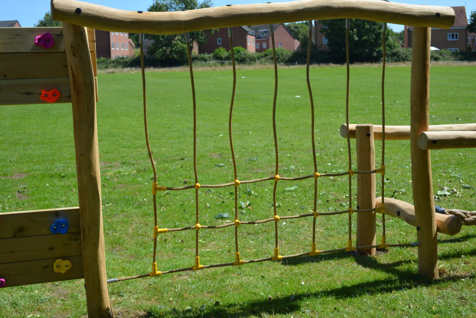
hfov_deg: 39.6
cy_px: 159
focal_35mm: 50
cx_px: 238
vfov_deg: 27.0
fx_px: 661
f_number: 8
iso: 100
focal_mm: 50
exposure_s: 1/250
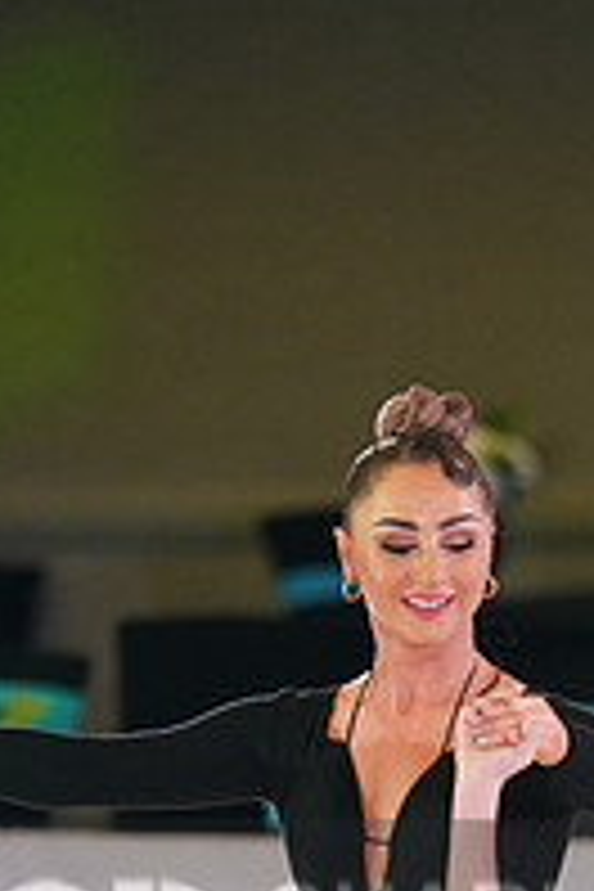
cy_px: 972
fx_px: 14502
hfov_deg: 2.3
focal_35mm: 586
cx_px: 542
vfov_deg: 3.5
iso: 2500
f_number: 2.8
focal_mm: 200
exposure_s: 1/500
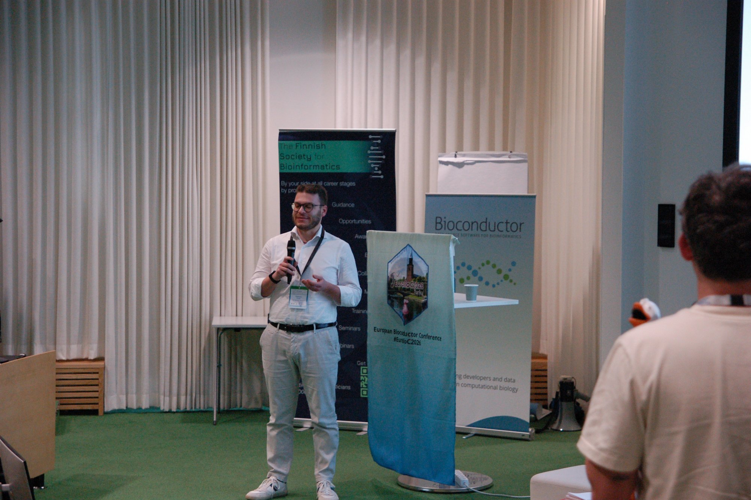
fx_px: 1563
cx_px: 376
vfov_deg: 18.2
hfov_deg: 27.0
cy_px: 250
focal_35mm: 75
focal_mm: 50
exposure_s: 1/125
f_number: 3.5
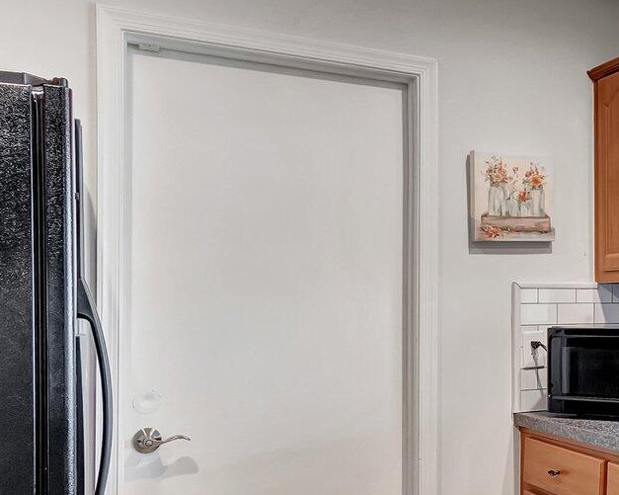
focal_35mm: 46
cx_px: 681
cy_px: 326
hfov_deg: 34.7
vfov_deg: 32.5
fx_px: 842
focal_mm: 10
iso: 1000
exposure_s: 1/6
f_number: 8
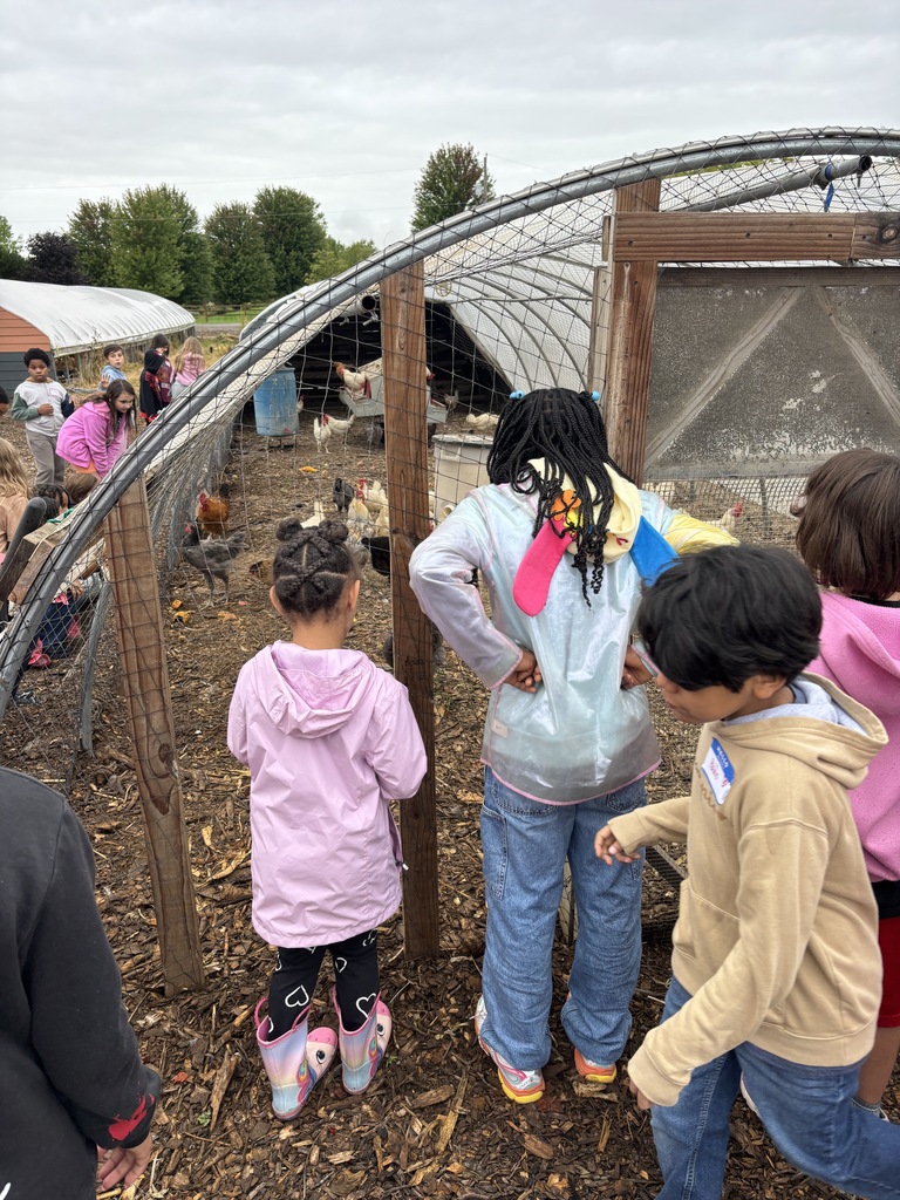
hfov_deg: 53.1
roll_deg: +0.2
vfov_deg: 67.3
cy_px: 600
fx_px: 901
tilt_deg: -18.2
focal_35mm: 26
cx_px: 450
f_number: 1.6
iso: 50
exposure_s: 1/276
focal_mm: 5.96
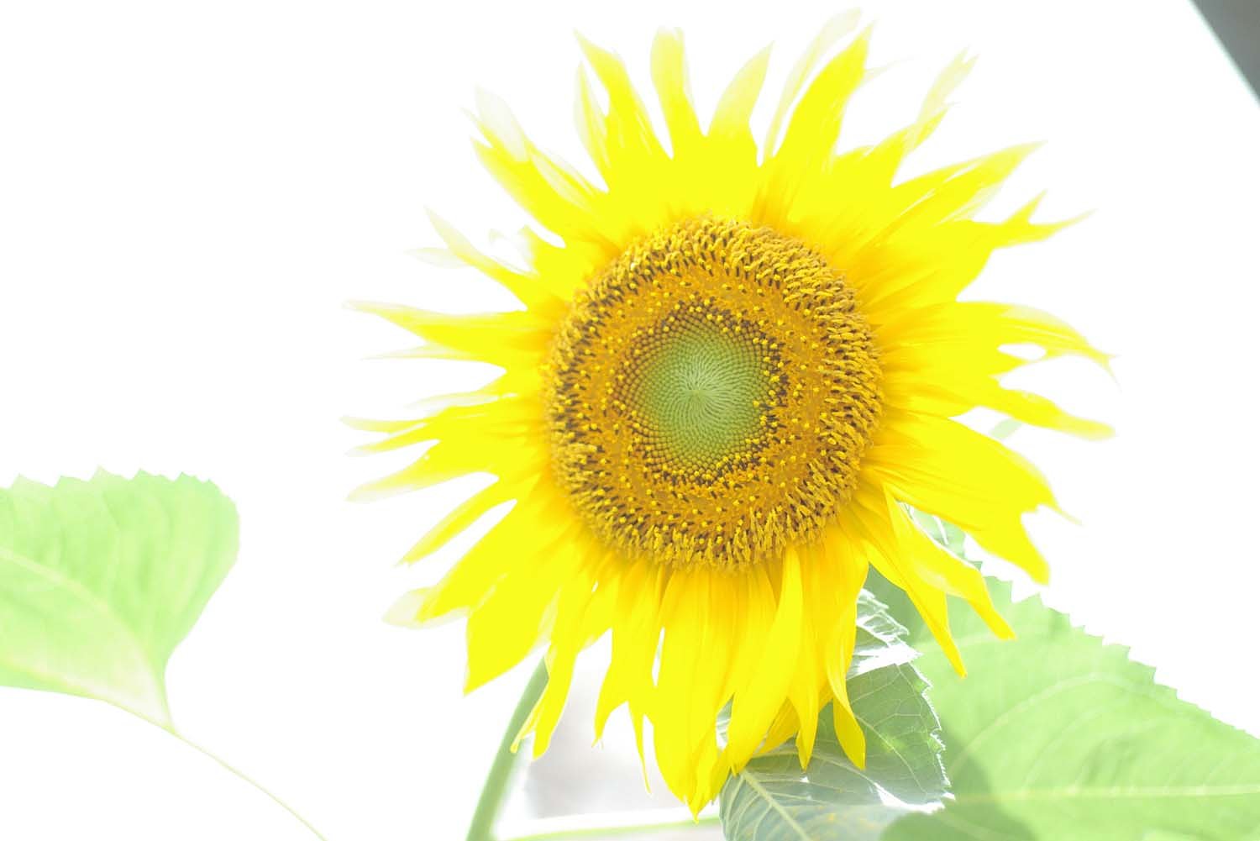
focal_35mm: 64
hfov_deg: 31.2
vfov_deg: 21.1
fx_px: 2258
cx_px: 630
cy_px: 420
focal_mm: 43
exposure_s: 1/4000
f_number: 1.9
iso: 800
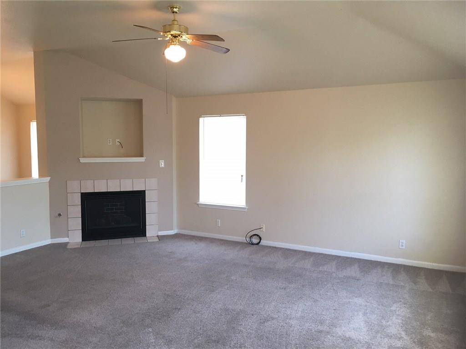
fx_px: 390
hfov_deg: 61.7
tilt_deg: -5.5
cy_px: 174
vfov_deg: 48.2
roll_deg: -0.3
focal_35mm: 29
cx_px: 233
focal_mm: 4.15
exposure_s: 1/30
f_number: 2.2
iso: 100
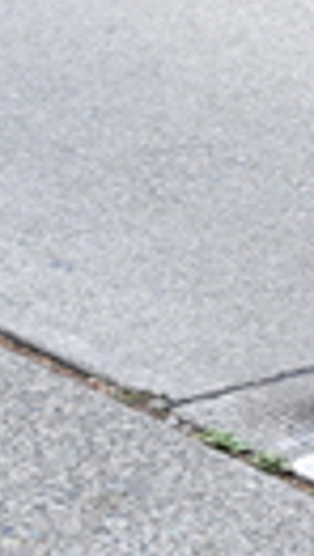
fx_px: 2464
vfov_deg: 11.8
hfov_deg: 6.9
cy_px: -471
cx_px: 715
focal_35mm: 167
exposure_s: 1/800
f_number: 4
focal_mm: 38
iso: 1600
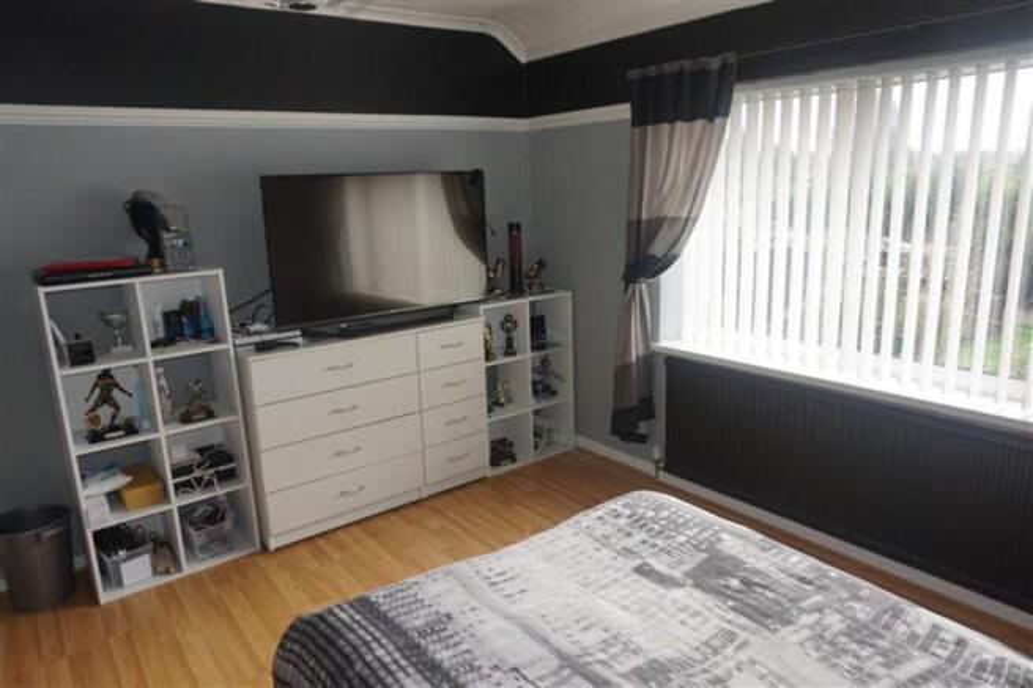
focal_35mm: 24
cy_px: 344
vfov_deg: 53.1
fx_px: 688
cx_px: 516
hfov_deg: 73.8
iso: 100
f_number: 5
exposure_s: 1/80
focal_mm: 16
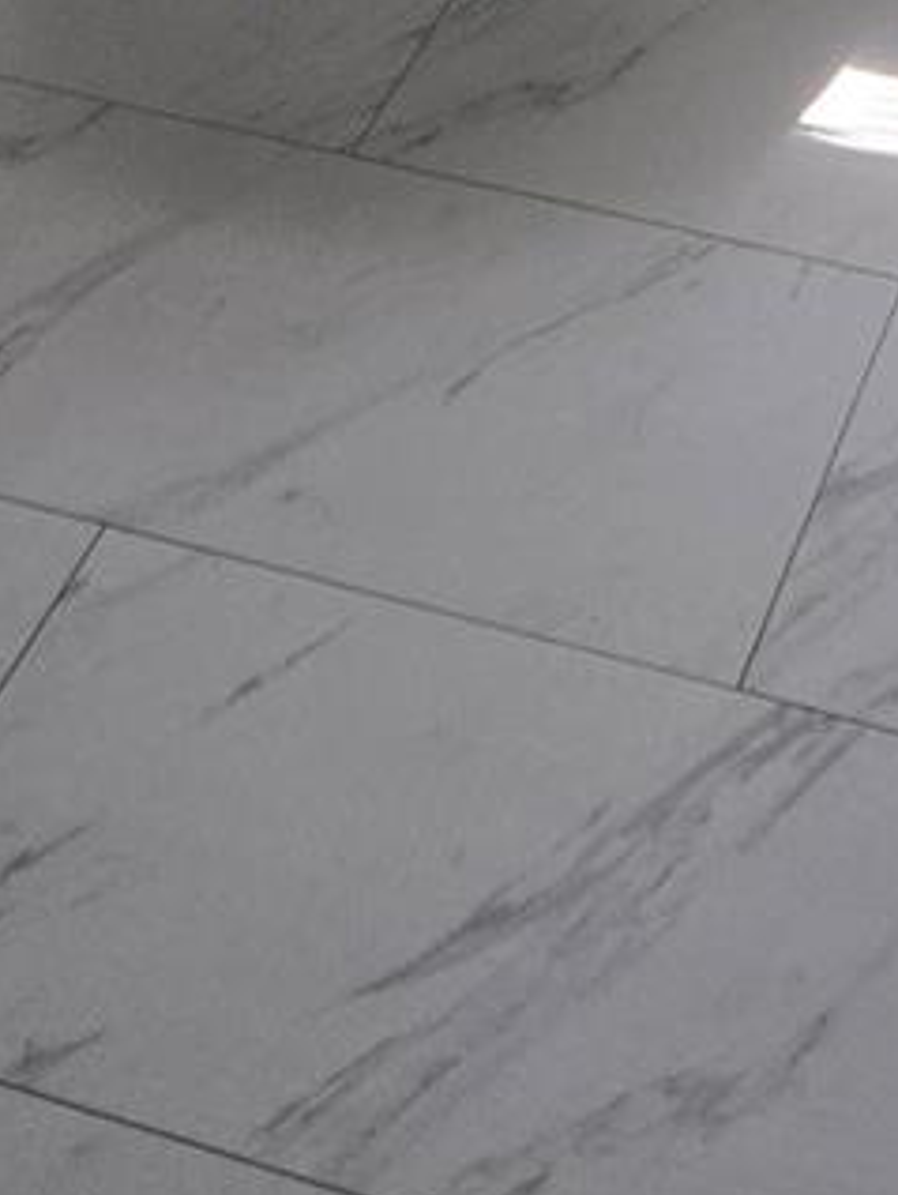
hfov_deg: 13.4
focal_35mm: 111
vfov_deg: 14.5
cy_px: -1248
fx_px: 3834
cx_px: 526
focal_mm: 5.4
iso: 160
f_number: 1.8
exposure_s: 1/180
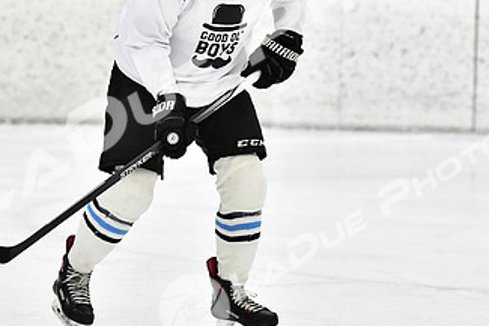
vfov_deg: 3.8
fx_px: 4904
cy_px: 88
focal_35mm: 361
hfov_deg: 5.7
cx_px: 156
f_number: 2.8
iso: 5000
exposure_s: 1/1250
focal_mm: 135
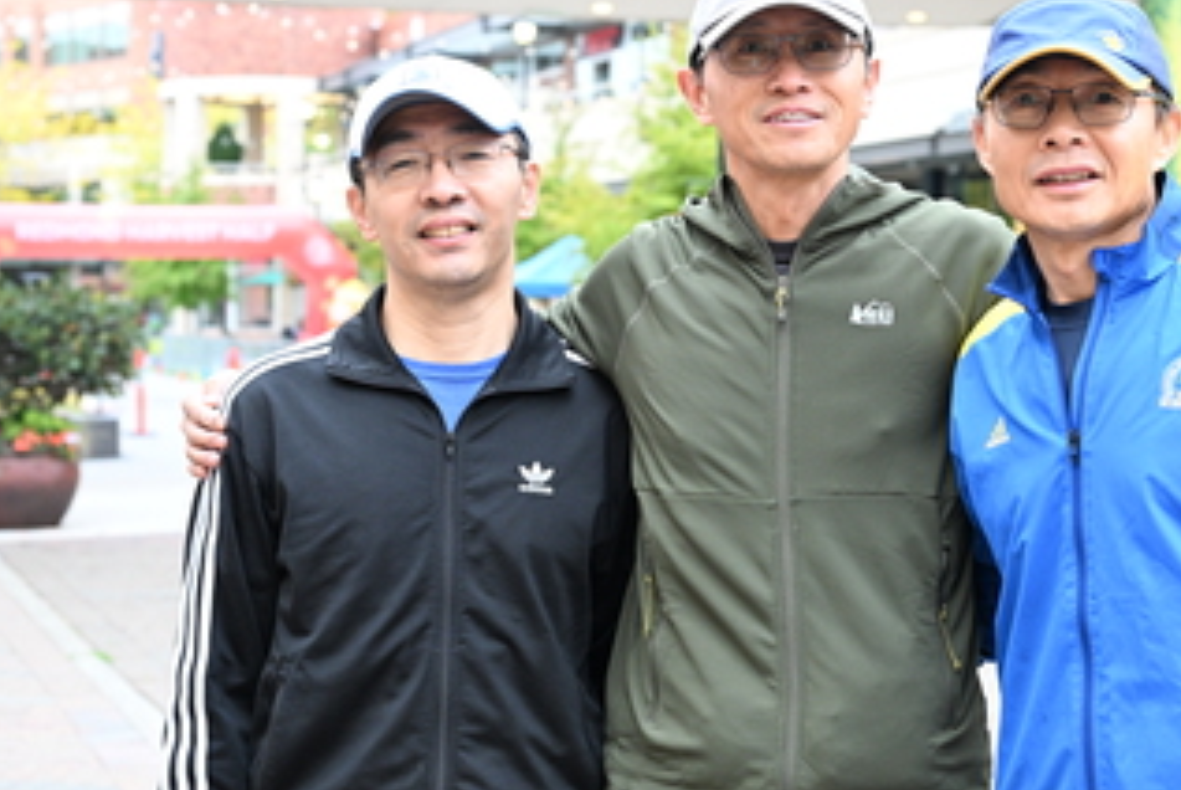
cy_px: 300
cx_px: 794
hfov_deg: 25.8
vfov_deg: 17.5
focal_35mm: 78
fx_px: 2561
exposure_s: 1/200
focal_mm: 45
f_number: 4
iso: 1600
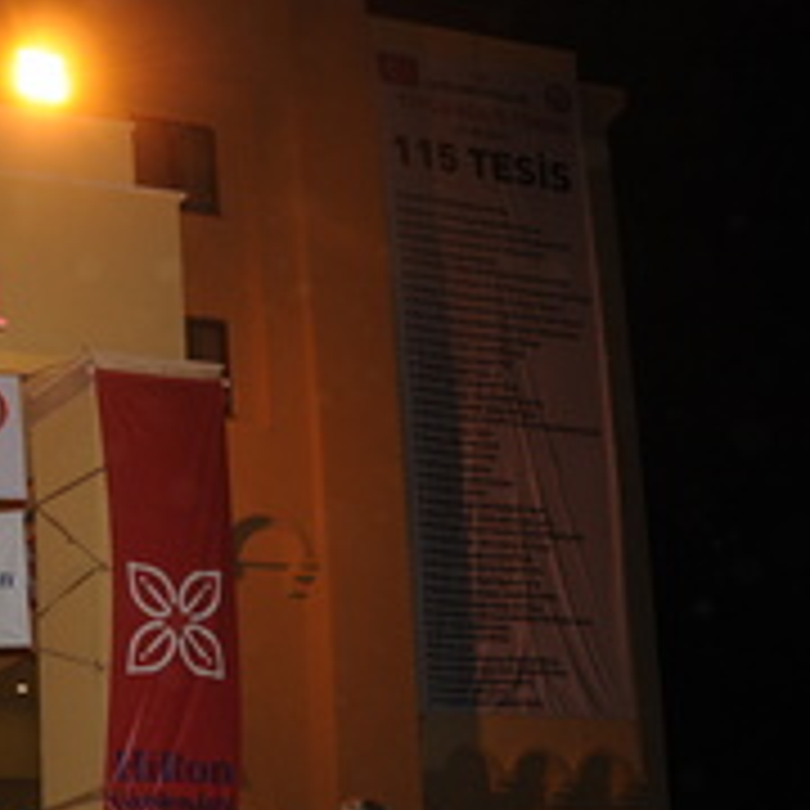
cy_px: 646
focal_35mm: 61
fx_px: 1615
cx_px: -180
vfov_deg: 27.6
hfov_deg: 25.2
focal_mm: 18
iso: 400
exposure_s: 1/60
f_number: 5.6
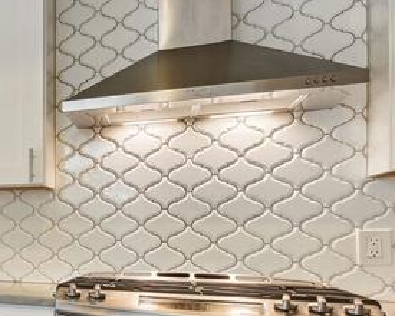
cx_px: -335
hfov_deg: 21.6
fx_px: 573
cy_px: 226
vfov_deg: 30.5
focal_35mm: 49
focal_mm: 14
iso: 200
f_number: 8
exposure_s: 1/8
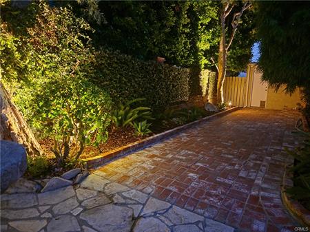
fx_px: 206
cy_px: 116
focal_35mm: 23
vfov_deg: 58.8
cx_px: 155
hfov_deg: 74.0
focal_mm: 5.4
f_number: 1.8
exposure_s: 1/3.89
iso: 2000
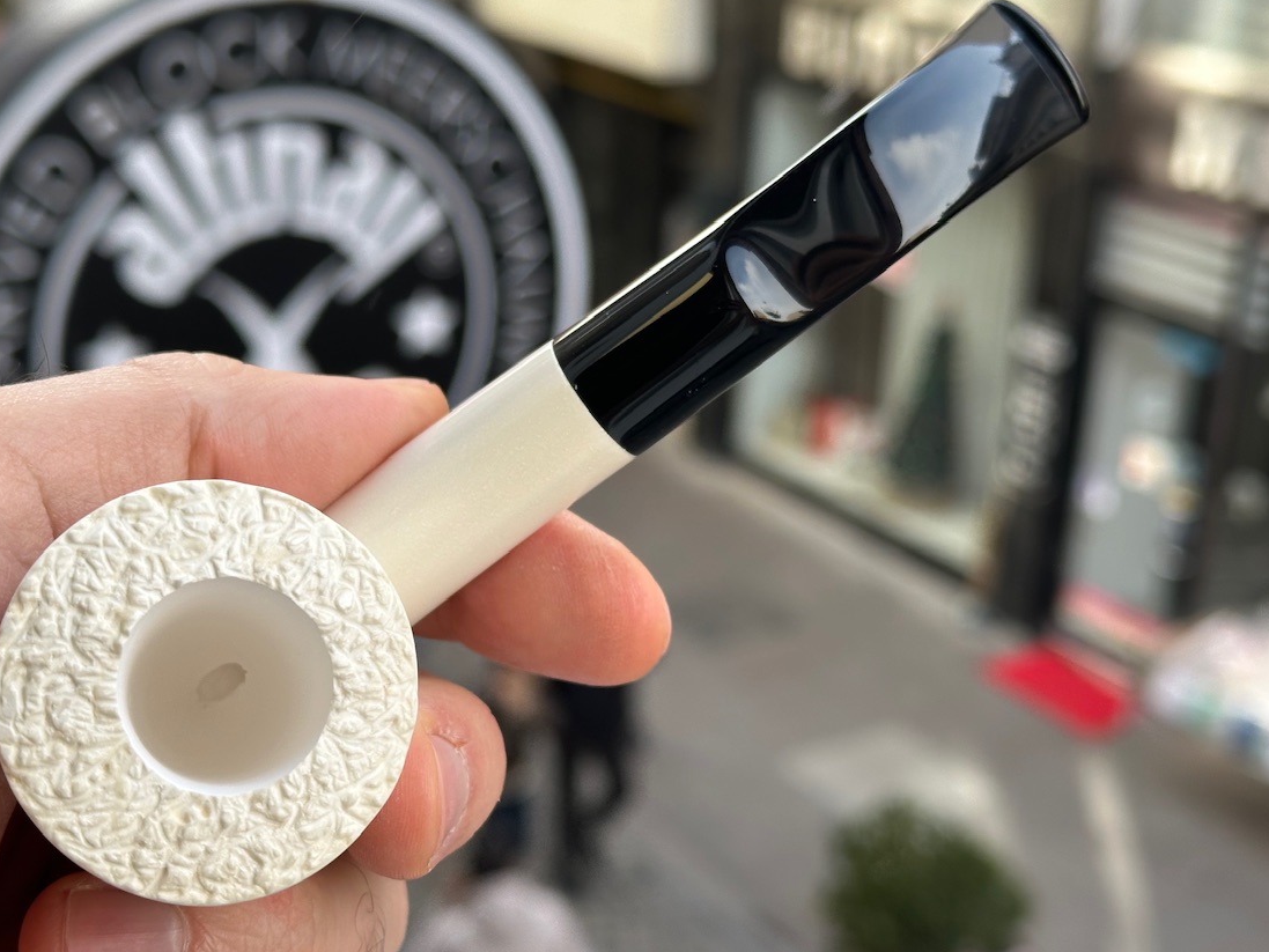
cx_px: 552
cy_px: 453
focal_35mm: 56
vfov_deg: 26.1
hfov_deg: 34.3
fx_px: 2053
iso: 64
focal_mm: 6.86
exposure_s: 1/442
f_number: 1.78
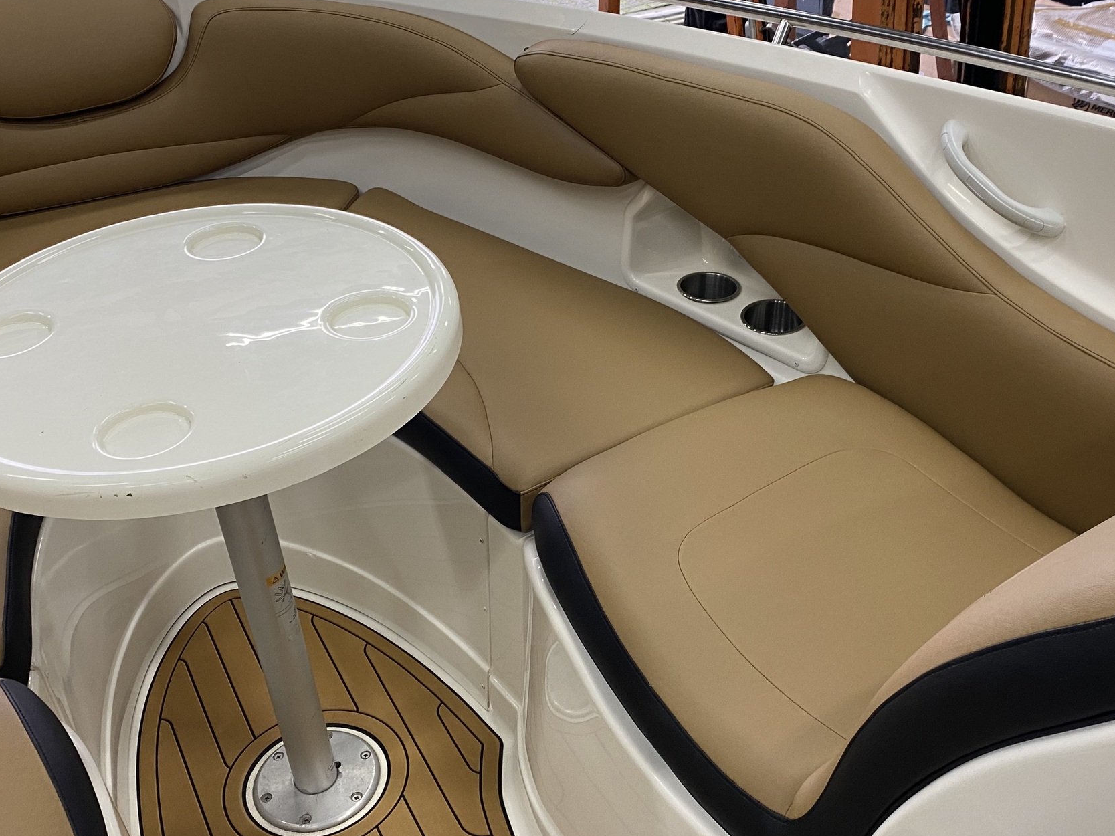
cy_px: 481
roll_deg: +1.3
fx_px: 1256
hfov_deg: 47.8
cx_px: 607
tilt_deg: -35.4
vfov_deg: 36.7
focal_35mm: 39
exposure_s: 1/50
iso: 80
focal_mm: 4.25
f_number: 1.8
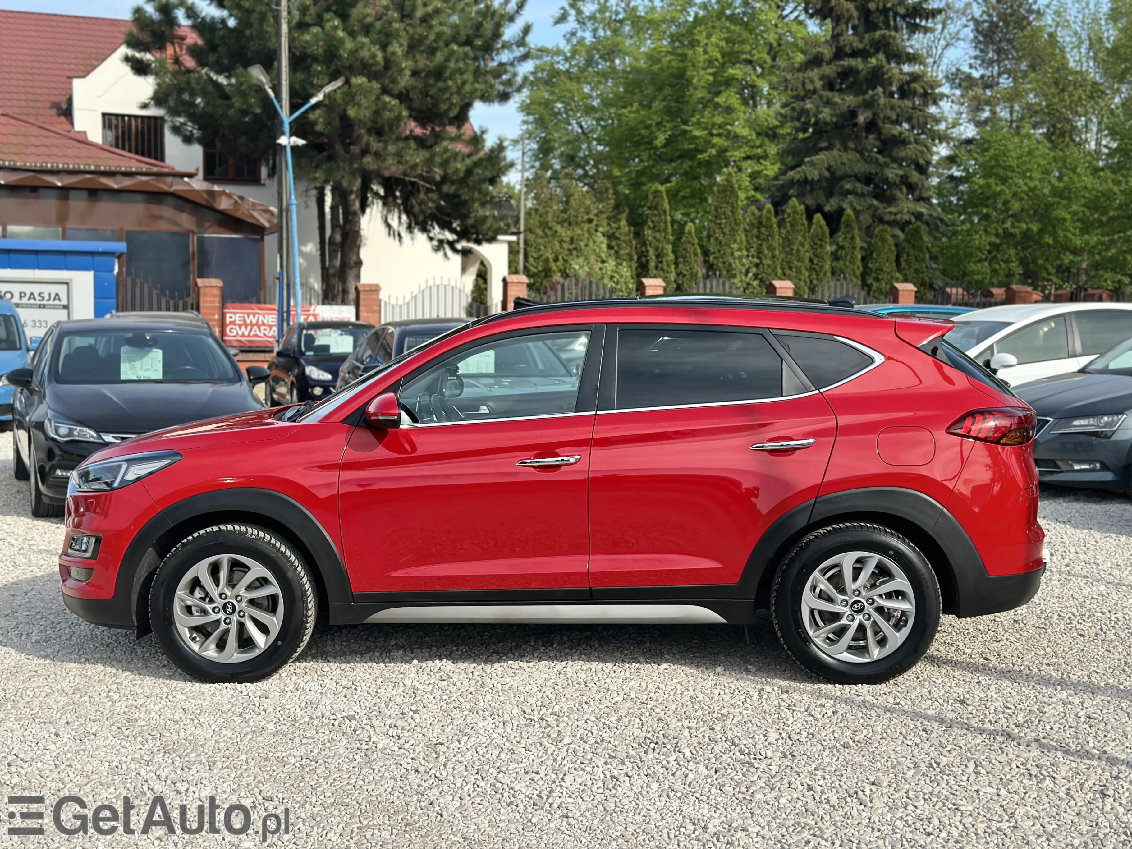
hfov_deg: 39.7
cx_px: 566
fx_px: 1570
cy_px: 424
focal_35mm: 48
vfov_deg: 30.3
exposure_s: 1/2597
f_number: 1.78
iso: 80
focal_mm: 6.86
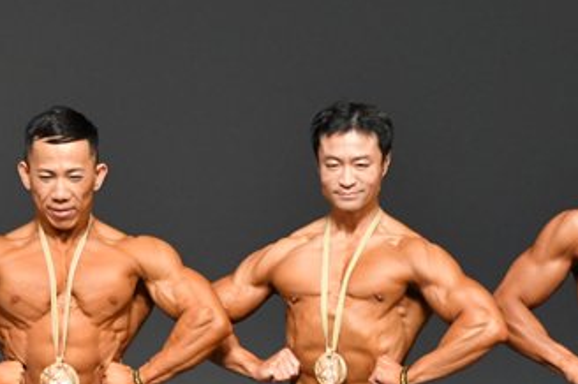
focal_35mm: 745
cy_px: 396
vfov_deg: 1.8
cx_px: 274
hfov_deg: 2.8
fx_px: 11949
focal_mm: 210
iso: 2500
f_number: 5.6
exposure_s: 1/400
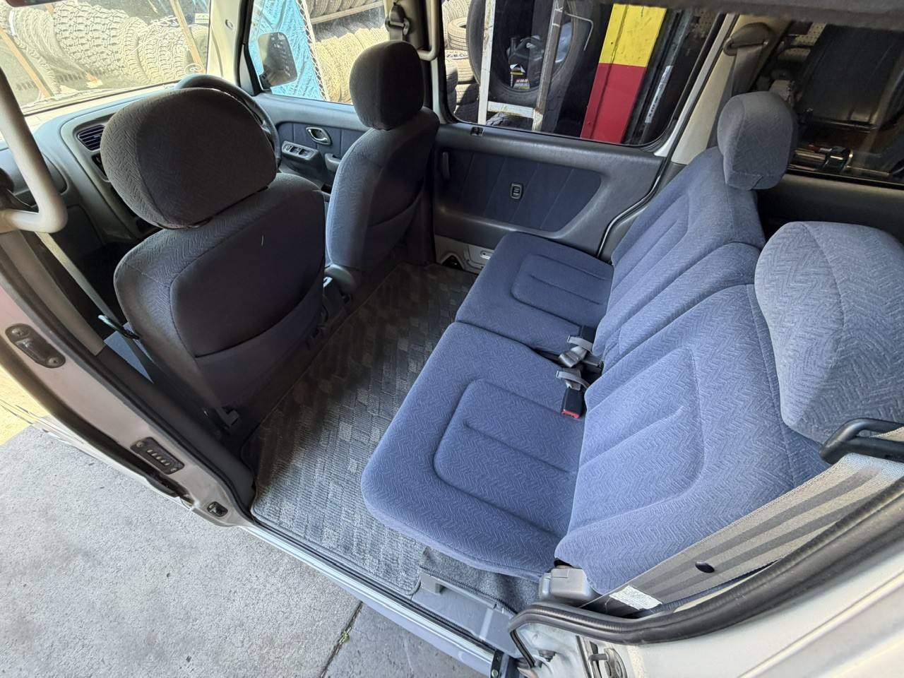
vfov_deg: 85.7
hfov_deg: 102.1
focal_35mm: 14
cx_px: 452
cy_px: 339
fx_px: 366
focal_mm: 2.22
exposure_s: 1/60
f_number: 2.2
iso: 160
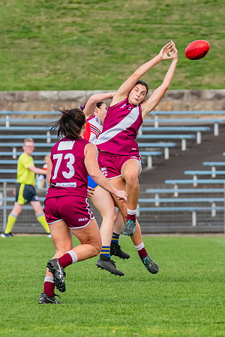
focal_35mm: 624
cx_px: 117
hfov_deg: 2.2
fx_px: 5854
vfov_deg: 3.3
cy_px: 143
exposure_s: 1/1600
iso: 800
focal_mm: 240
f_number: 5.6
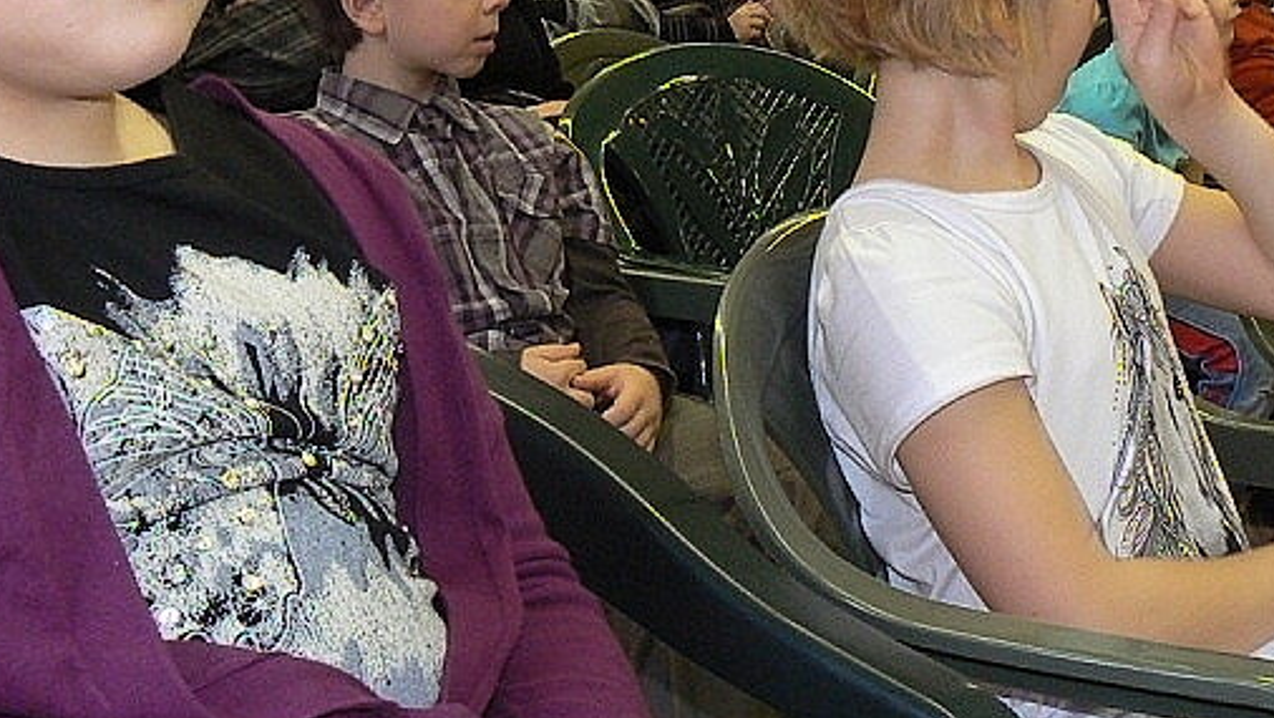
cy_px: 169
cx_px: 650
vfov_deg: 19.3
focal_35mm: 62
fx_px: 2095
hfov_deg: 33.8
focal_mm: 6
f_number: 2.8
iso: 200
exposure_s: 1/30
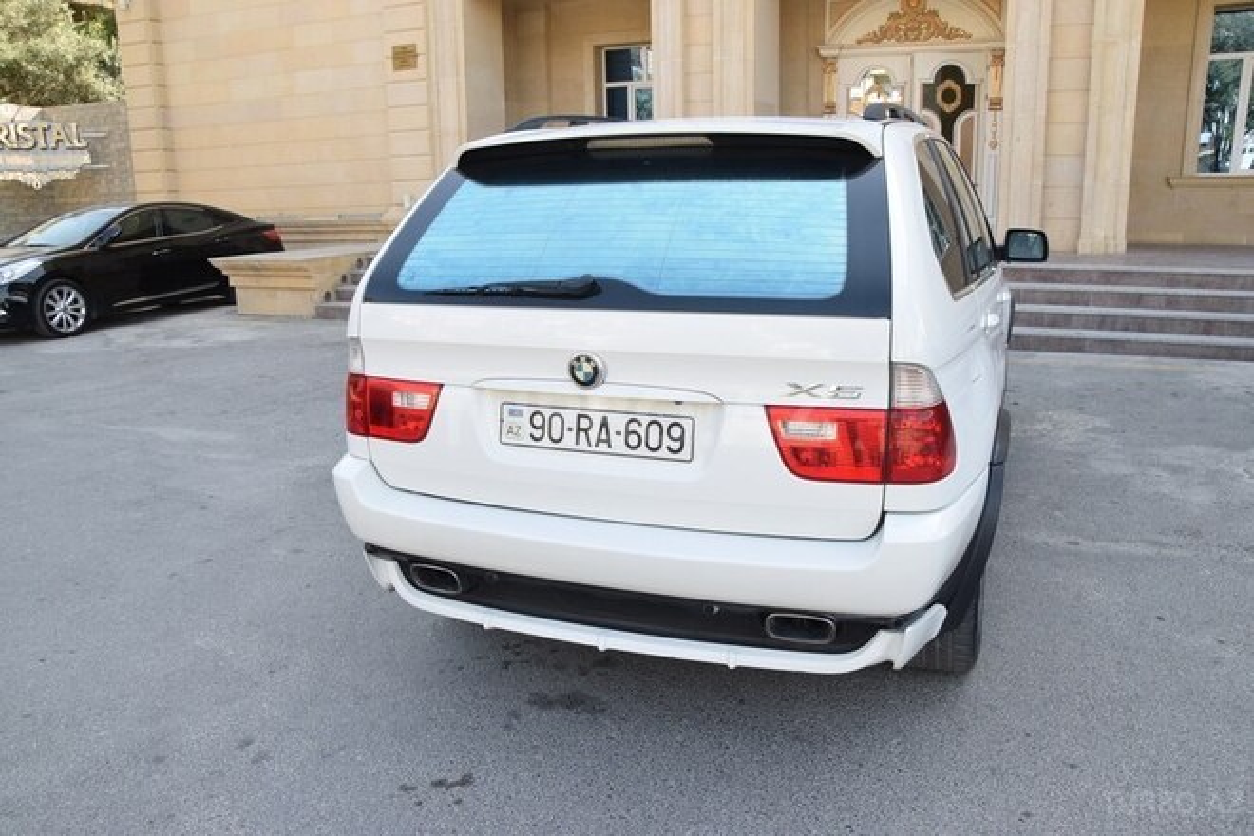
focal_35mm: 27
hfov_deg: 67.4
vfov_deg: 47.9
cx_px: 627
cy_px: 418
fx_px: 940
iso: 1250
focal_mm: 18
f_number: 9
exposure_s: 1/320
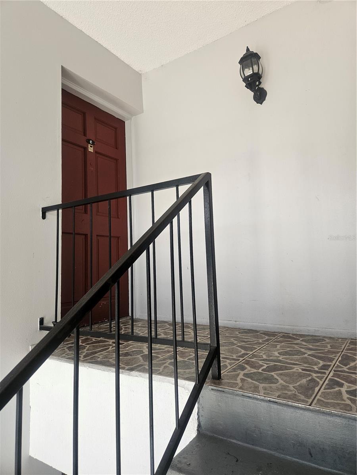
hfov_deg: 58.9
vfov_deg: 73.9
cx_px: 178
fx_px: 316
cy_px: 238
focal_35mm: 23
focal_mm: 5.4
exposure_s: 1/180
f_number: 1.8
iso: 200
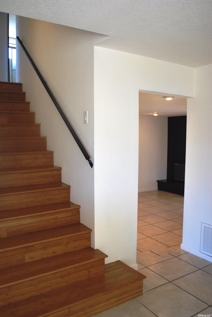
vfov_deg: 61.9
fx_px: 264
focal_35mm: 30
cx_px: 106
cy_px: 158
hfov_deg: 43.7
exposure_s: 1/40
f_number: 3.8
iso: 200
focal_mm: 20
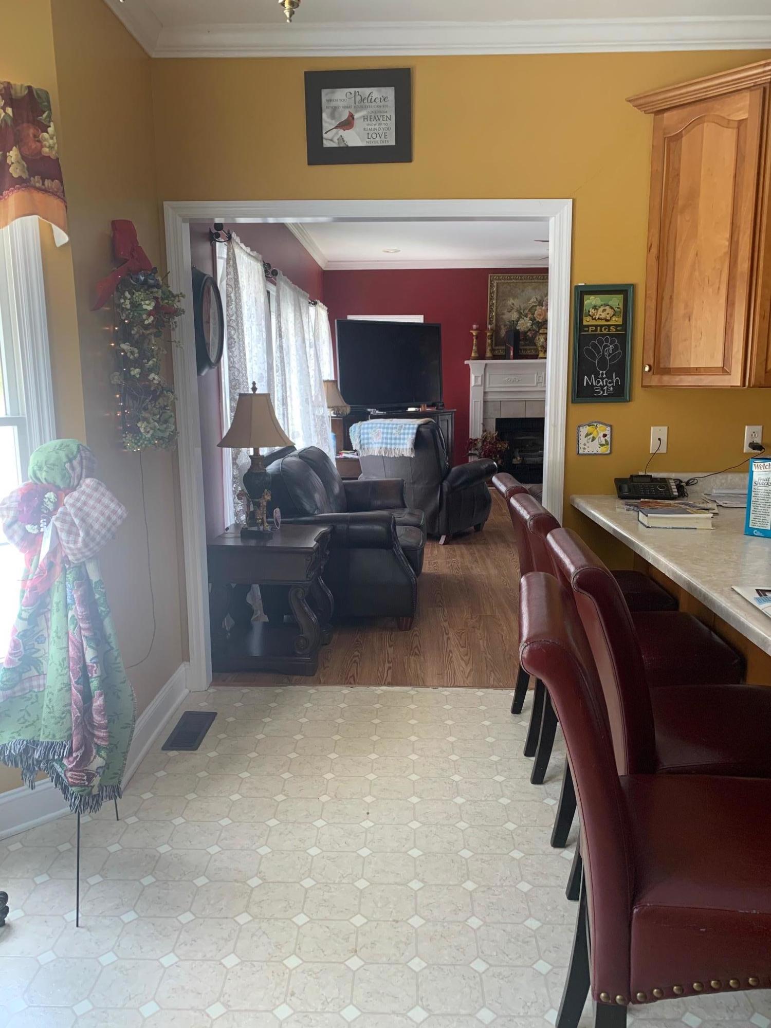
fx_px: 772
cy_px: 514
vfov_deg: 67.3
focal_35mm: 26
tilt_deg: -9.8
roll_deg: +1.0
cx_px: 386
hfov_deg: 53.1
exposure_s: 1/73
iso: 100
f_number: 1.8
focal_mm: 4.25
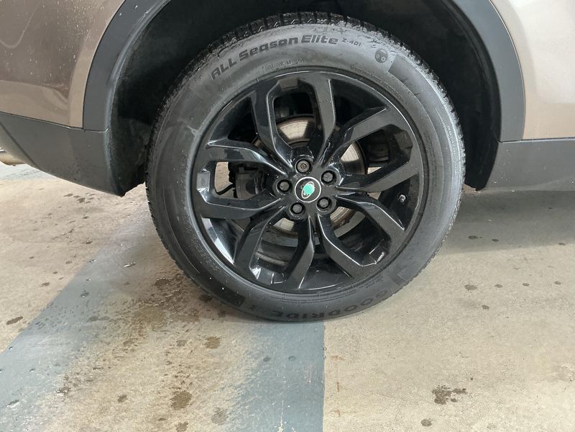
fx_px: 465
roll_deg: +3.9
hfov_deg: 63.4
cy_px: 216
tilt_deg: -21.2
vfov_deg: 49.7
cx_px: 288
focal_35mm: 28
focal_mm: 3
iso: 125
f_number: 1.8
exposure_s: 1/60
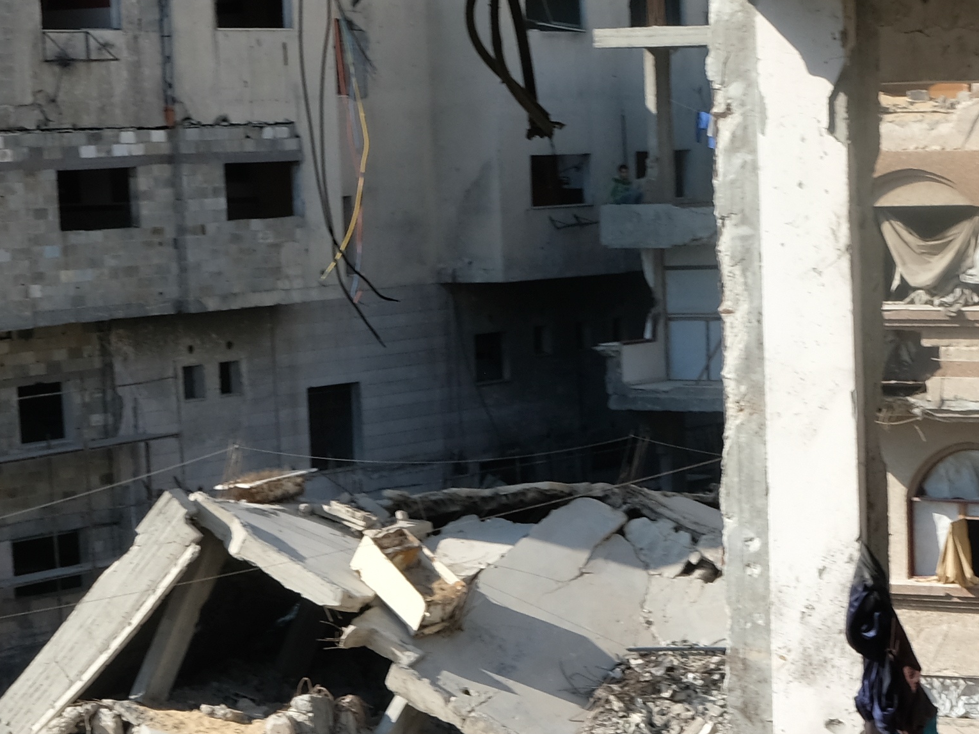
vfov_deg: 11.0
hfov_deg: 14.9
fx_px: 3733
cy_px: 927
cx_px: 780
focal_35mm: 132
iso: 200
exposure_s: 1/125
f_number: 13
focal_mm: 23
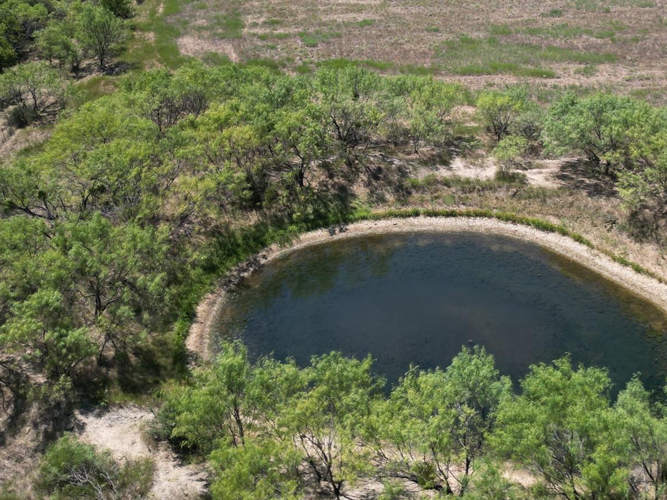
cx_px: 459
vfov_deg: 33.5
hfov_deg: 44.0
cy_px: 110
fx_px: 809
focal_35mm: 42
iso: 140
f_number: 1.7
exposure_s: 1/2500
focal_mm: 6.72
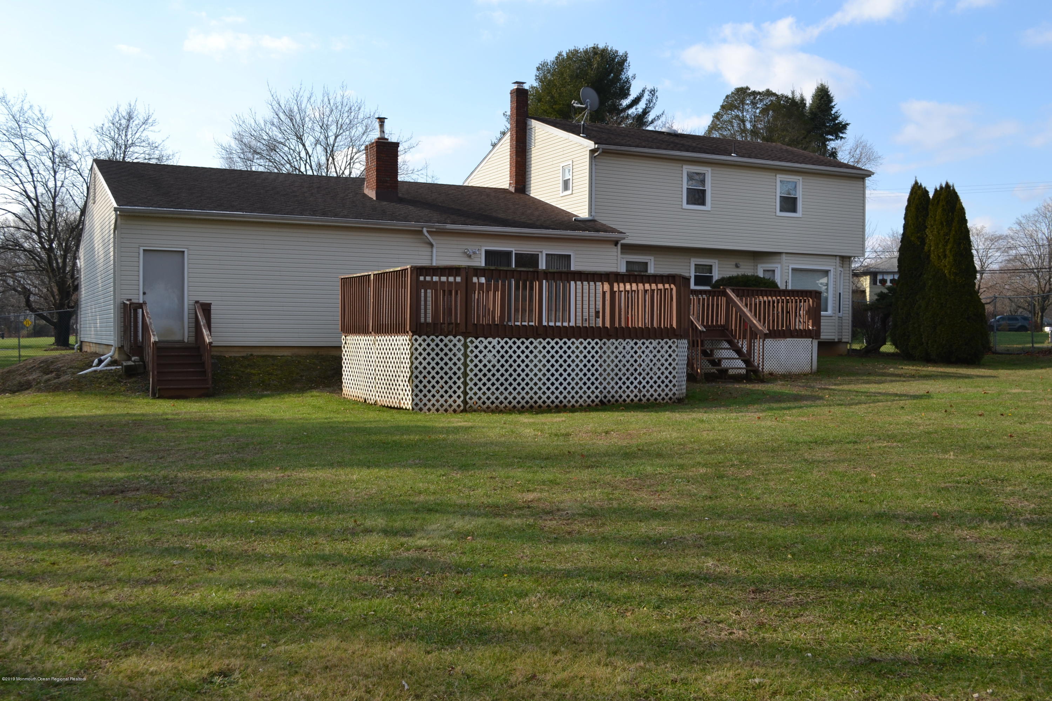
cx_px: 526
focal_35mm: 36
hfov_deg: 53.1
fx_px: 1052
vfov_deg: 36.9
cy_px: 350
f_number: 7.1
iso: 100
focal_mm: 24
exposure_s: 1/200
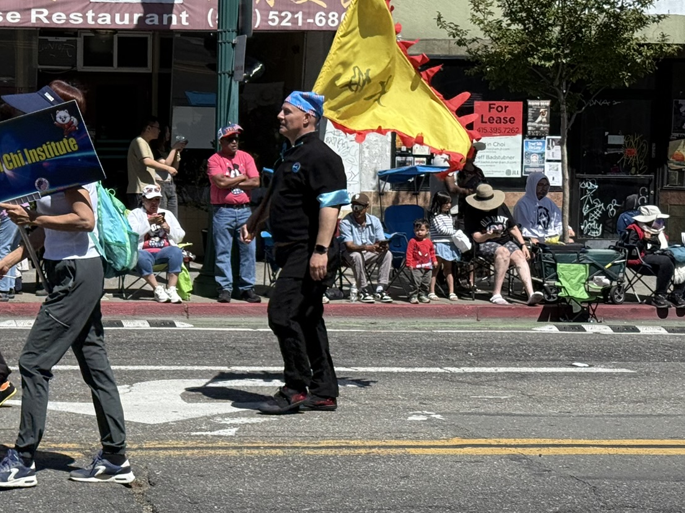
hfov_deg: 21.5
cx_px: 59
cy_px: 208
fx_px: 1761
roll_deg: -1.6
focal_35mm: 89
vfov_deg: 16.6
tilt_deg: -2.3
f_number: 1.78
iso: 64
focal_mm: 6.76
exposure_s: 1/4878
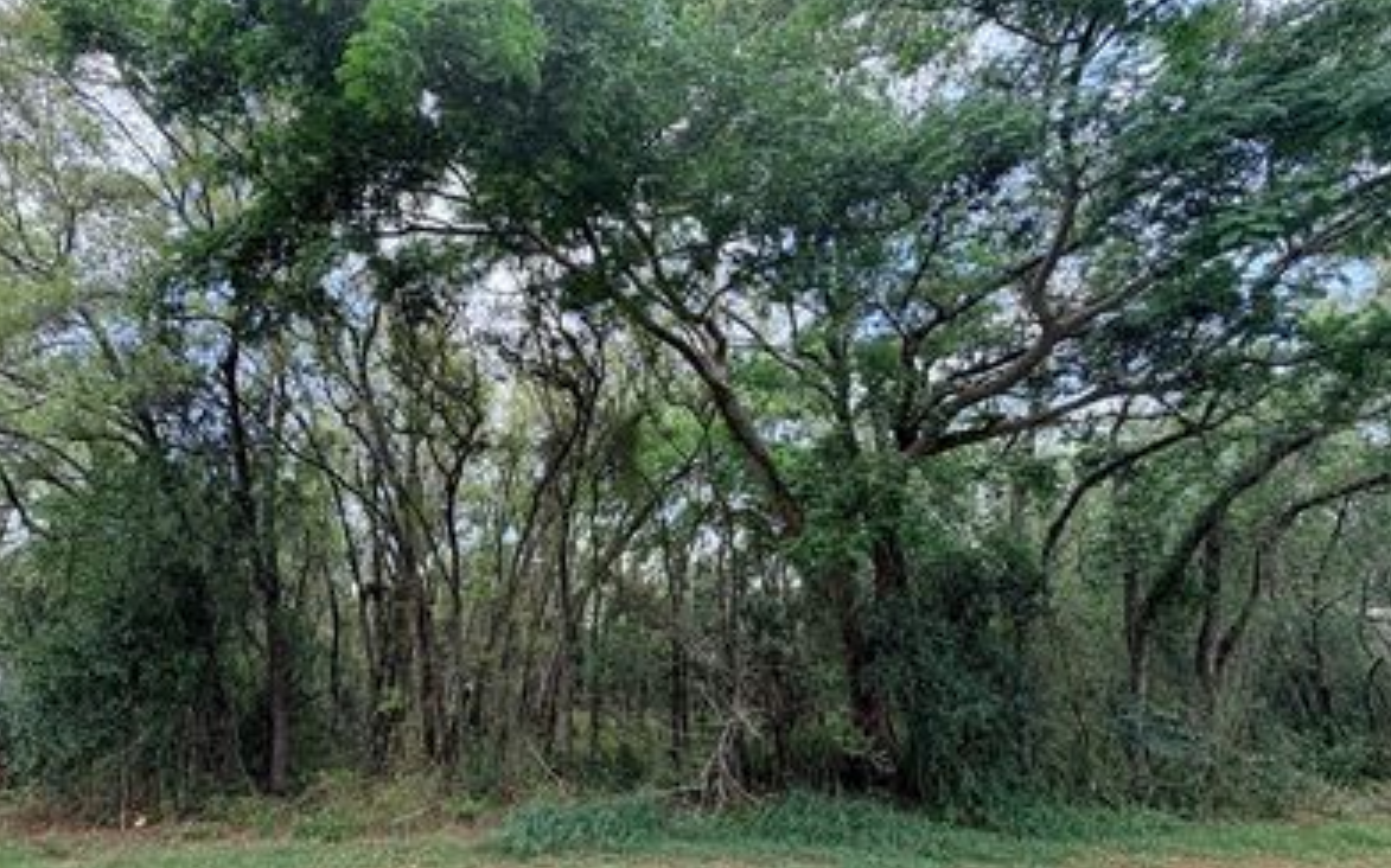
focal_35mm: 19
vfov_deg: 62.1
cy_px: 468
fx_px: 720
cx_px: 594
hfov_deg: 87.4
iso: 50
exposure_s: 1/227
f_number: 2.2
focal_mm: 2.22
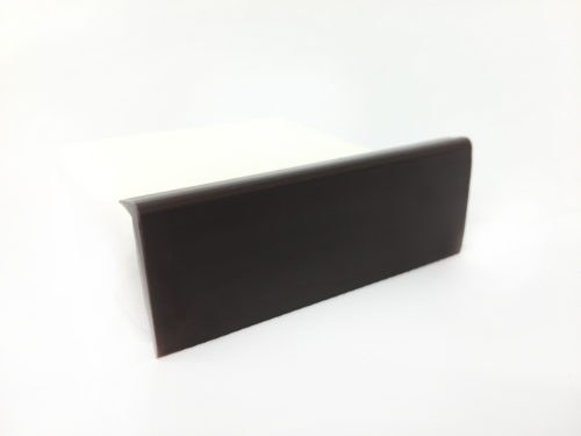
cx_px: 290
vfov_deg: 48.2
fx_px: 487
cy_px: 218
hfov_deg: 61.7
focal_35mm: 29
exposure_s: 1/30
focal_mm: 4.15
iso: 64
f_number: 2.2
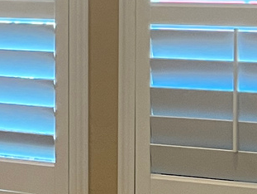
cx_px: -336
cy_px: -43
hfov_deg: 10.2
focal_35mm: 171
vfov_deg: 8.6
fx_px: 1271
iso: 160
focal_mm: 5.7
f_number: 1.5
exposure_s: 1/60
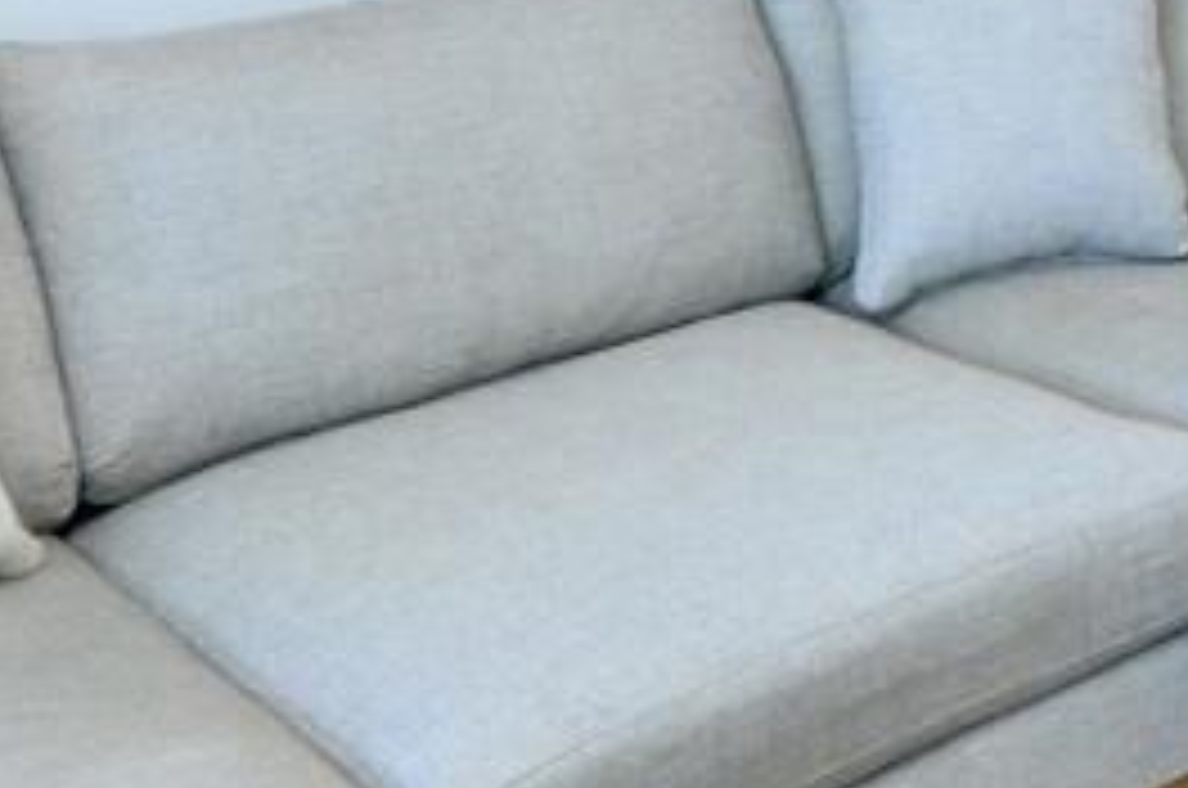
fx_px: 2106
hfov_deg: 27.9
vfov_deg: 21.1
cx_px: 1390
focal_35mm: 64
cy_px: 239
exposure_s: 1/13
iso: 800
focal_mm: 11
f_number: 6.3
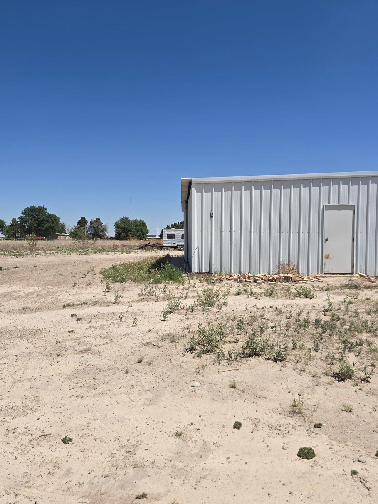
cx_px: 214
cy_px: 262
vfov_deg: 65.3
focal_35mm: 27
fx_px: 393
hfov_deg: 51.2
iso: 12
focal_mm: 6.3
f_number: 1.7
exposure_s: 1/1614
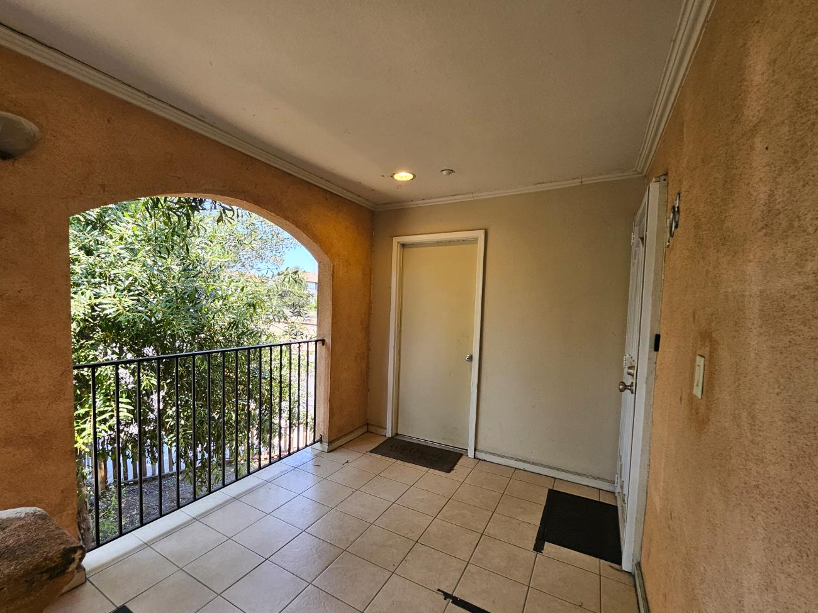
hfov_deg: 97.7
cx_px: 361
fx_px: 354
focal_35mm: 15
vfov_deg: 81.6
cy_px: 334
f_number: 2.2
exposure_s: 1/120
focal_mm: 1.7
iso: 64
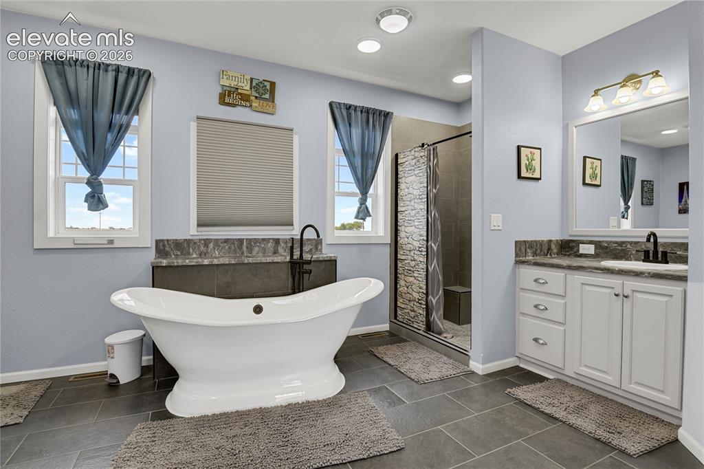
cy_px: 234
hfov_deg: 93.3
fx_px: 332
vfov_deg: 70.4
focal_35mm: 17
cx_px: 352
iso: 2000
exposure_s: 1/20
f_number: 8
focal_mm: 17
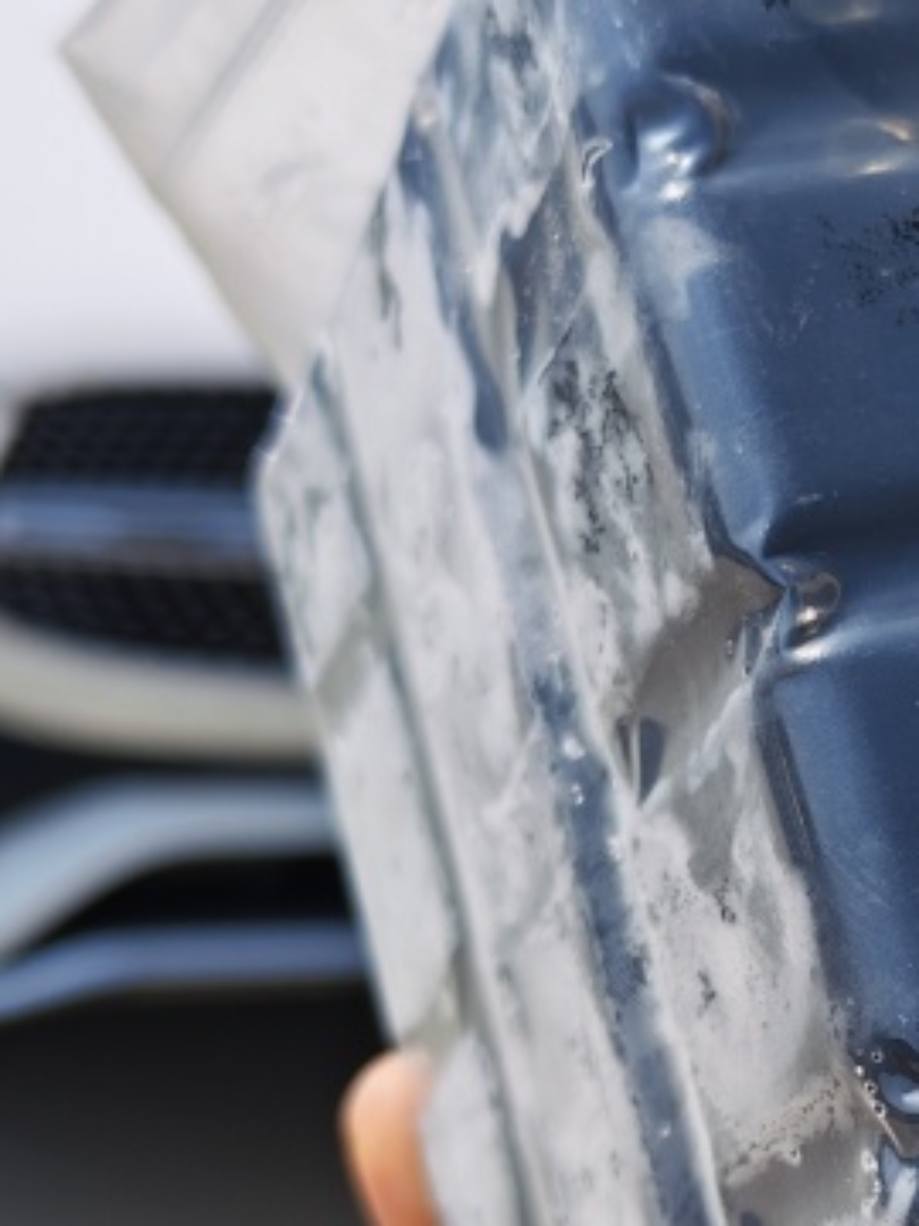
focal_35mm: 80
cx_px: 1086
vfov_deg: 24.4
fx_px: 2832
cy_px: 727
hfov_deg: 17.6
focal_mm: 6.12
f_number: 1.9
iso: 50
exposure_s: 1/980
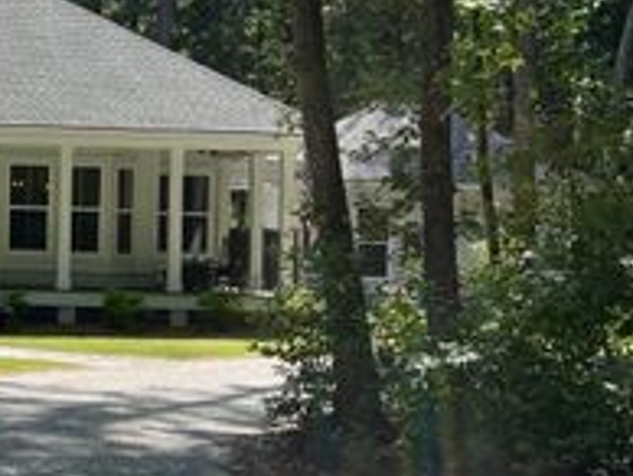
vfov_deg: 21.3
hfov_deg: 25.4
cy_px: 5
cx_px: -166
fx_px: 1227
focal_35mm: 67
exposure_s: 1/3077
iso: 50
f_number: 1.5
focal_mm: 5.7
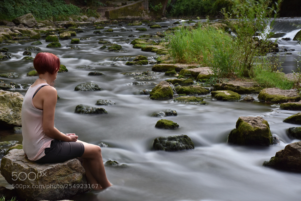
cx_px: 150
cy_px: 100
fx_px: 753
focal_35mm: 90
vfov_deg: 15.2
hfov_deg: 22.6
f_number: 10
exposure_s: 30
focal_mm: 60
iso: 320
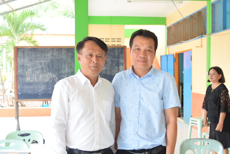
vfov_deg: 22.7
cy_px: 77
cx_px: 115
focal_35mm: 60
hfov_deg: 33.4
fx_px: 384
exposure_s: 1/80
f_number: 4.8
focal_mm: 40
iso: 800
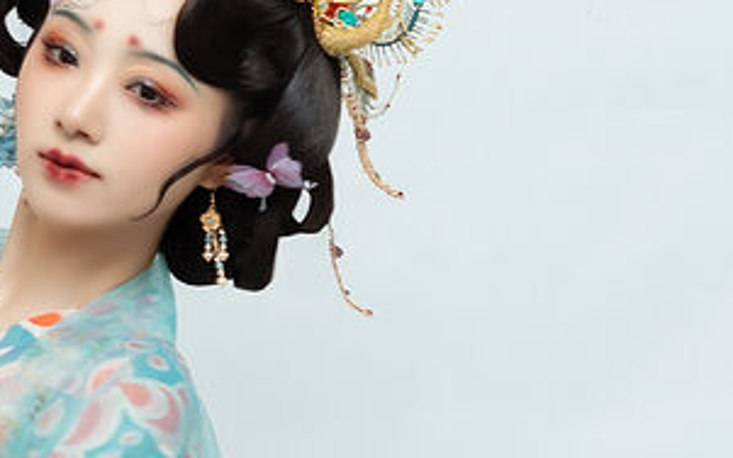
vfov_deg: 6.5
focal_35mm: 203
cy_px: 322
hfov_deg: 10.3
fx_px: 4054
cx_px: 256
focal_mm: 50
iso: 100
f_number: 3.5
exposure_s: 1/125
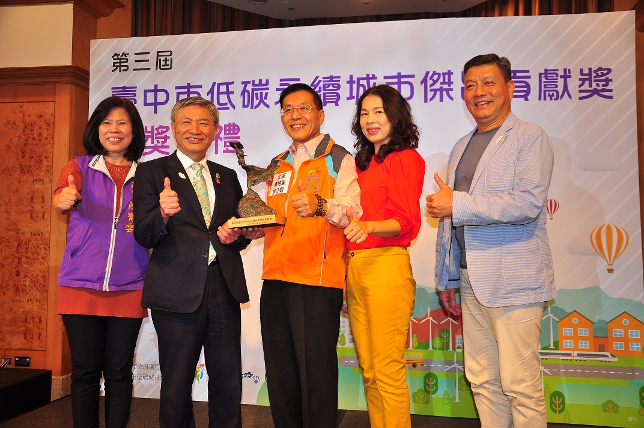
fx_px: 590
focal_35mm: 33
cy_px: 214
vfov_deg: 39.9
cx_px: 322
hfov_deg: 57.3
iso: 200
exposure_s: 1/60
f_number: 3.8
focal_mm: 22
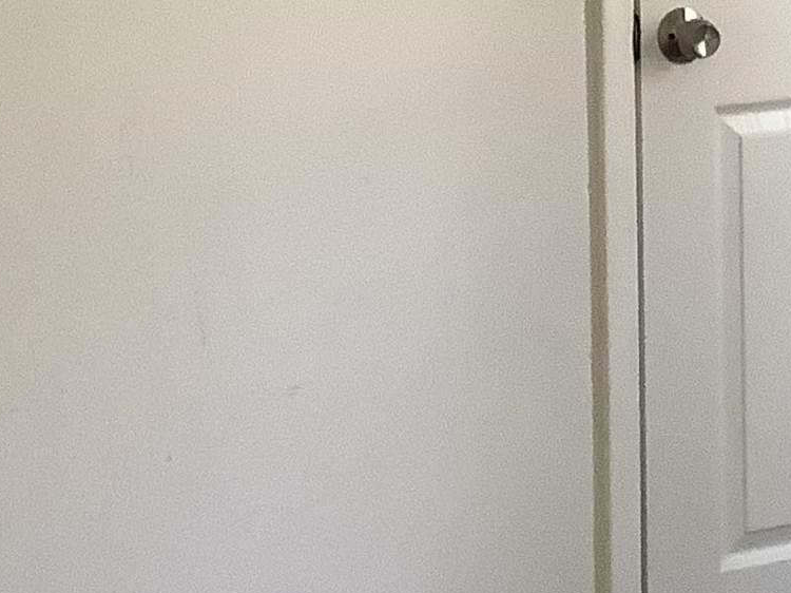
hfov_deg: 15.3
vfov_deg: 11.5
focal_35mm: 127
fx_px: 2901
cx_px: 777
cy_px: -101
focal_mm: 3.3
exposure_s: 1/60
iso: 200
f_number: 2.4
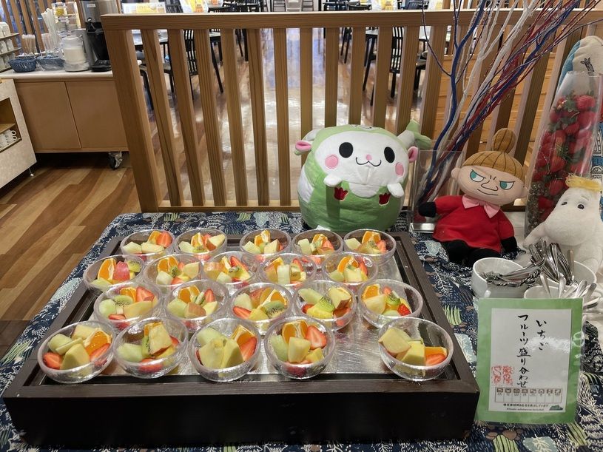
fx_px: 453
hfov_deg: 67.3
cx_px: 302
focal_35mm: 26
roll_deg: +0.7
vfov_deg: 53.1
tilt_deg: -28.3
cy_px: 226
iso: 64
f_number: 1.6
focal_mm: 4.2
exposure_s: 1/100
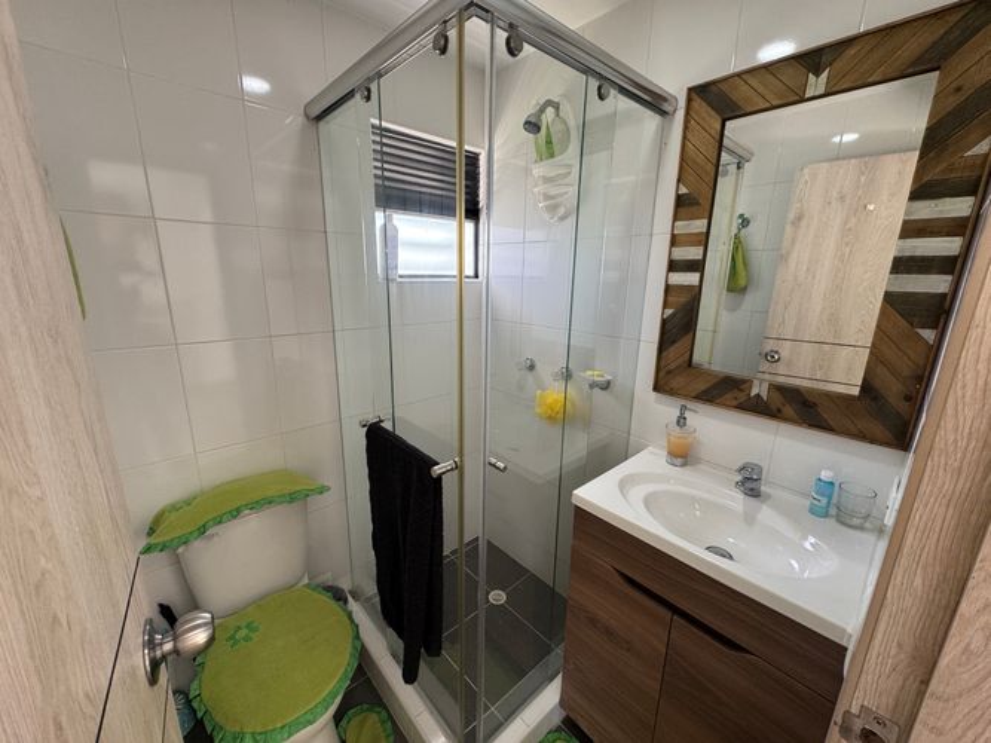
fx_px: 401
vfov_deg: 85.7
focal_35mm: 14
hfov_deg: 102.1
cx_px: 496
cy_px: 372
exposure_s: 1/99
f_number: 2.2
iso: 200
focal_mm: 2.22
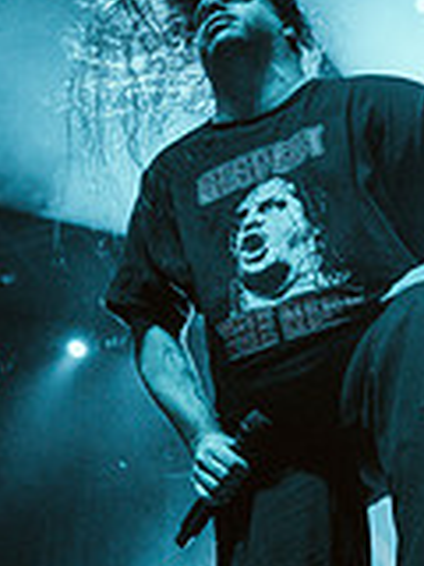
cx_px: 237
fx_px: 882
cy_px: 347
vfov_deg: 35.4
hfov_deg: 27.0
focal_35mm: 54
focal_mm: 20
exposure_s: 1/200
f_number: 3.5
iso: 1600
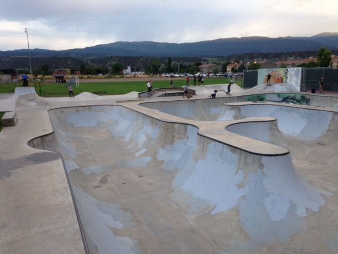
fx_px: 322
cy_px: 127
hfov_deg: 55.4
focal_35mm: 33
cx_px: 169
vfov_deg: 42.9
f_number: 2.4
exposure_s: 1/60
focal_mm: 4.12
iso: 64
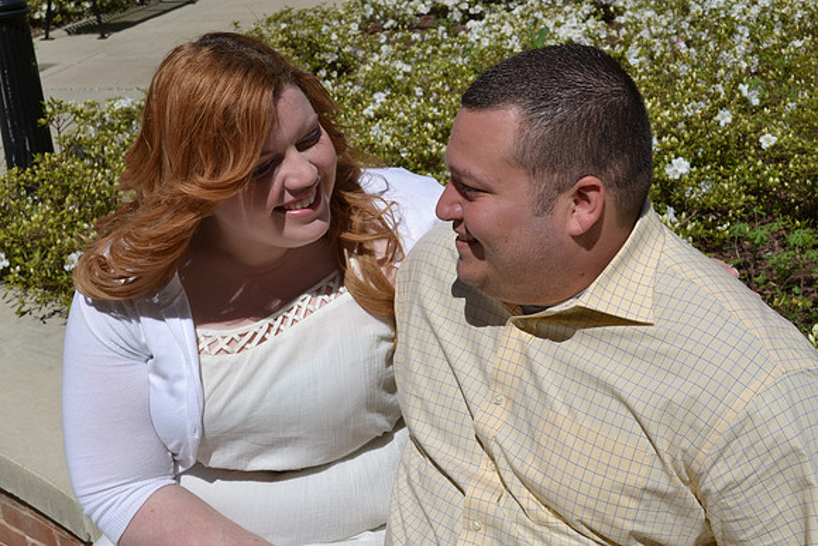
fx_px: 1091
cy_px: 273
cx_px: 409
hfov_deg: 41.1
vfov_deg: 28.1
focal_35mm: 48
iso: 100
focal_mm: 32
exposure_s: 1/400
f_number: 10
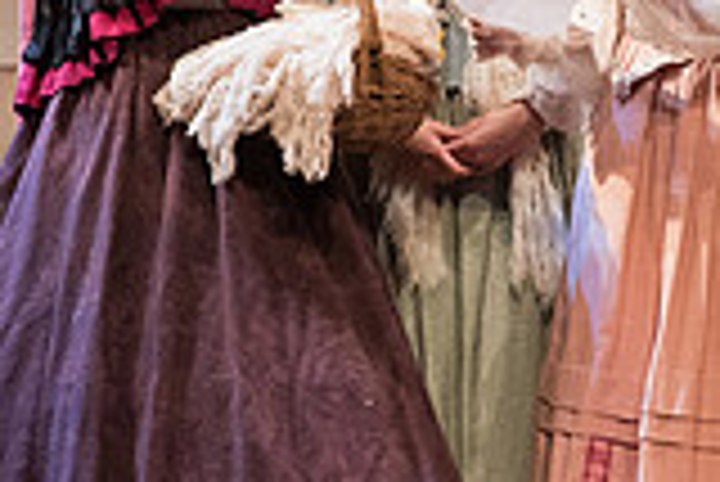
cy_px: 34
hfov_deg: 2.8
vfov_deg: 1.9
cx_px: 500
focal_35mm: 725
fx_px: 14513
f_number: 4
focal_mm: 200
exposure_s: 1/400
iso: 5000
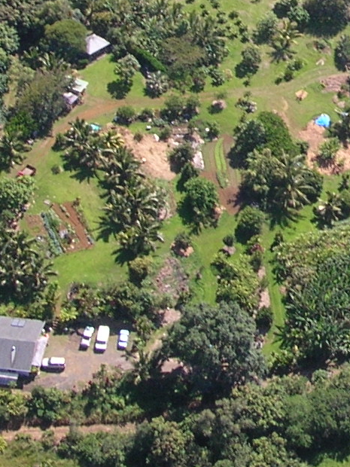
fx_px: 1739
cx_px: 487
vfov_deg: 15.1
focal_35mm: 129
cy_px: 14
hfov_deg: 11.1
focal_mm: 5.8
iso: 50
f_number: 5.6
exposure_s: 1/133
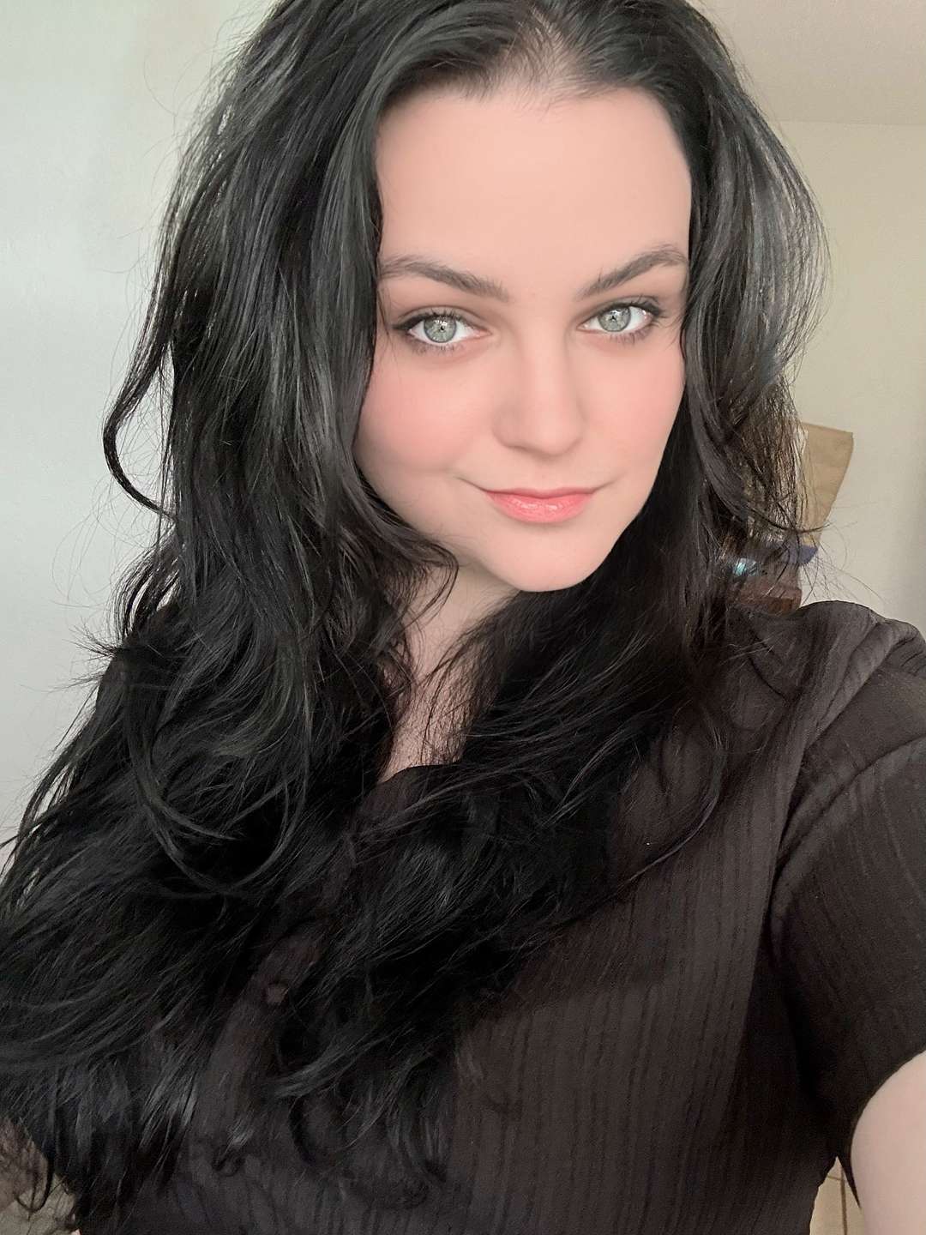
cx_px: 463
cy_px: 618
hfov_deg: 46.8
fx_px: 1070
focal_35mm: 30
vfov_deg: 60.0
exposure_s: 1/60
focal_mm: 2.69
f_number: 1.9
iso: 125
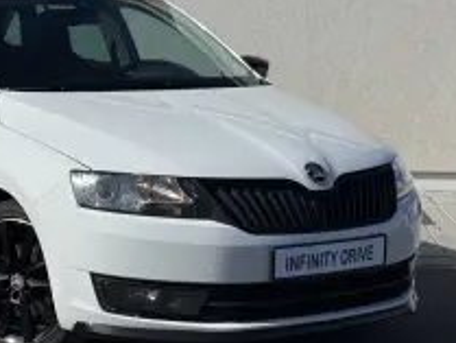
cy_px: 205
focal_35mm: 92
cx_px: 111
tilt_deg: -9.8
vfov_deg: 16.1
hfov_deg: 21.1
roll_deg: -1.0
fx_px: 1213
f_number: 1.78
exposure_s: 1/11364
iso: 64
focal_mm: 6.76
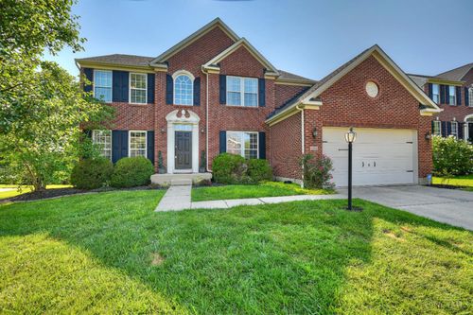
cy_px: 158
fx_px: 204
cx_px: 236
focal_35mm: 16
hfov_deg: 98.6
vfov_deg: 75.5
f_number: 10
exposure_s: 1/25
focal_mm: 15.5
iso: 100
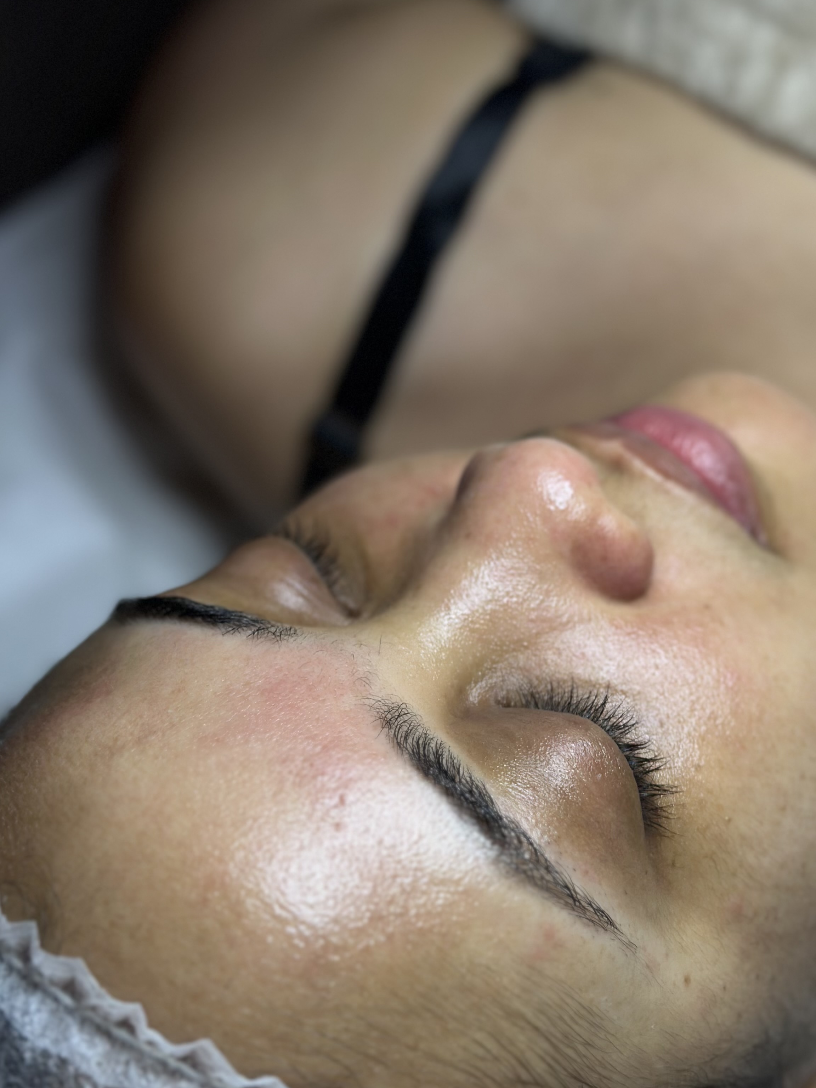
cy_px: 658
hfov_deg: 23.2
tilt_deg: -62.8
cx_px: 530
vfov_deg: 30.6
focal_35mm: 63
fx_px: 1980
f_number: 1.78
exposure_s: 1/62
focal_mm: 6.86
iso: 125
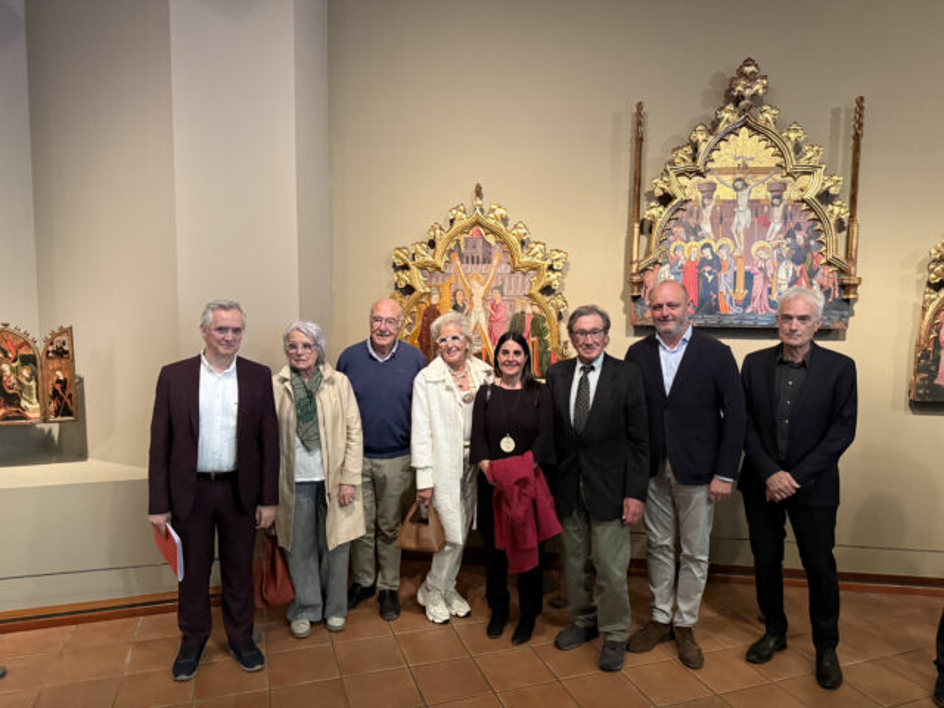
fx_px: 654
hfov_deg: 71.6
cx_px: 472
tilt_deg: -5.5
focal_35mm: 24
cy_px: 354
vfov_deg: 56.8
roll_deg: -0.7
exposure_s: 1/50
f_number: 1.78
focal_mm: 6.76
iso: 800
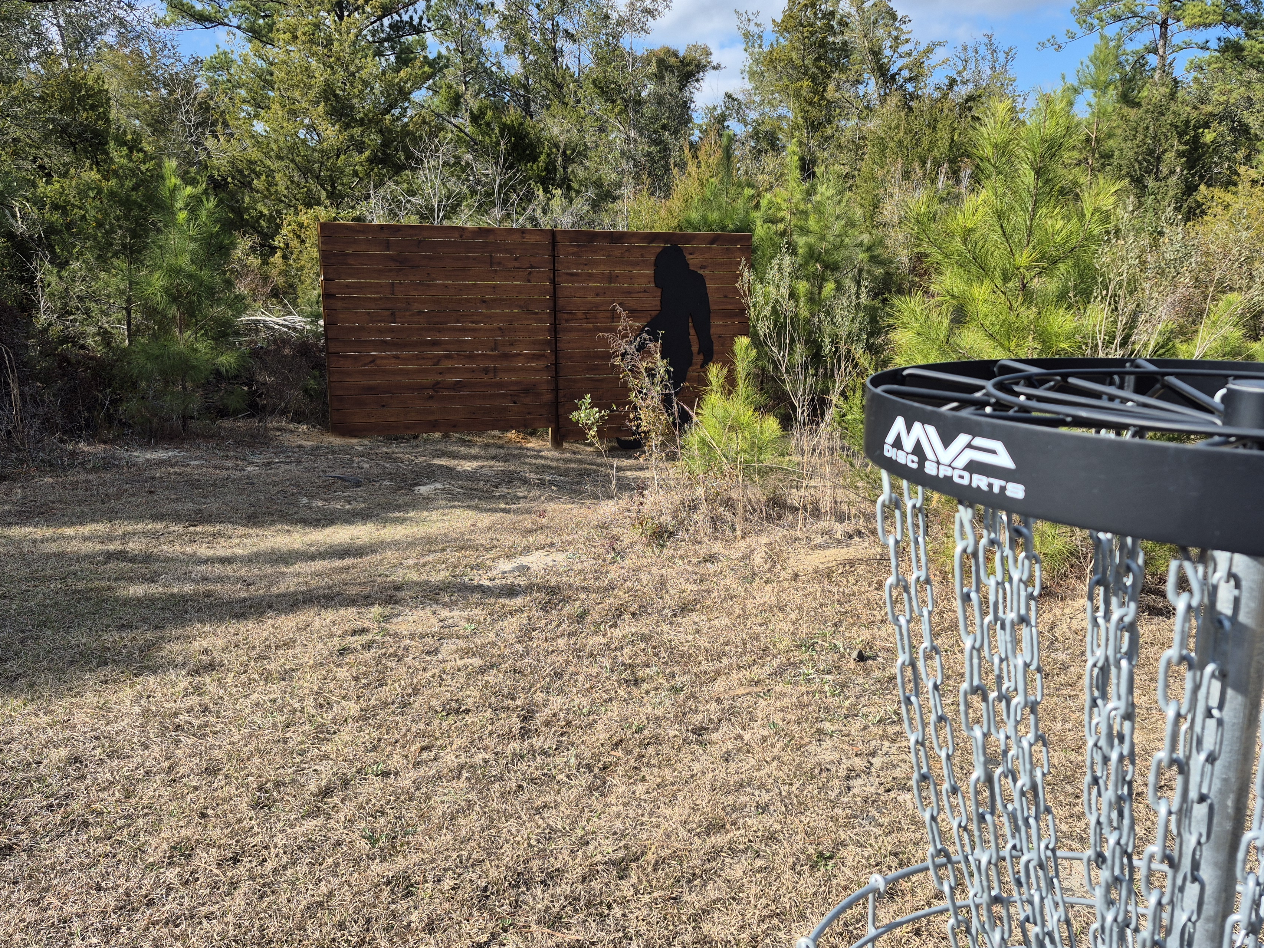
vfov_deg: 51.4
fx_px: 986
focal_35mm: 27
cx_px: 675
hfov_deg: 65.2
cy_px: 491
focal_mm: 5.4
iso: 25
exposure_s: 1/998
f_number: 1.8
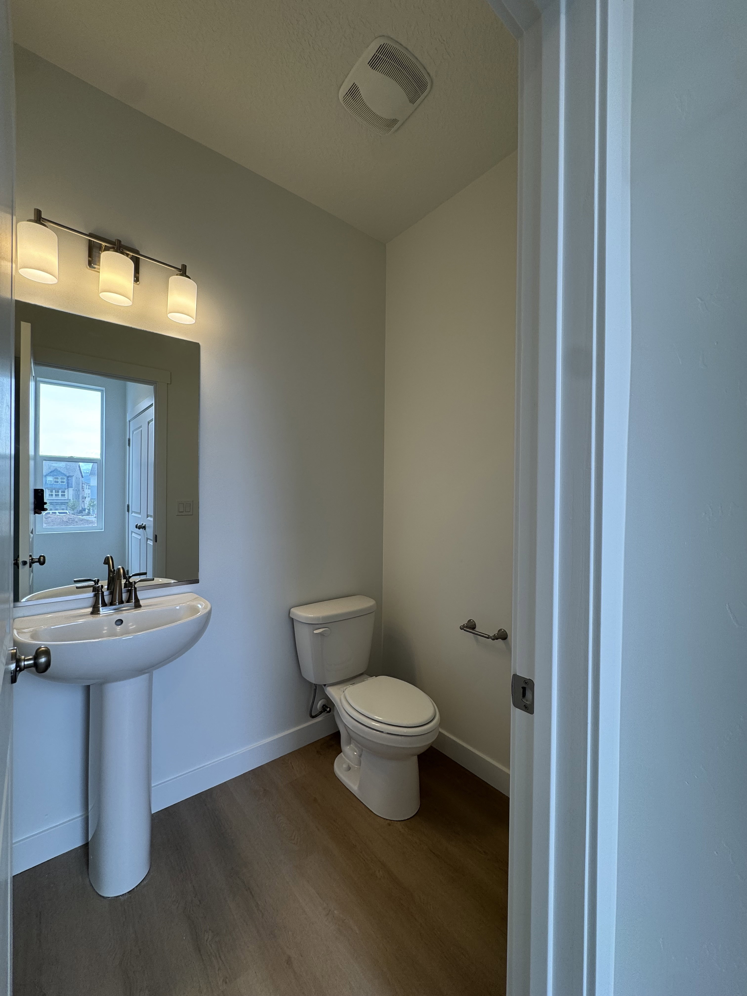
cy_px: 498
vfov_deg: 102.1
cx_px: 374
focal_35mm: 14
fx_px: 403
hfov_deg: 85.7
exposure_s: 1/120
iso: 50
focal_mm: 2.22
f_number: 2.2
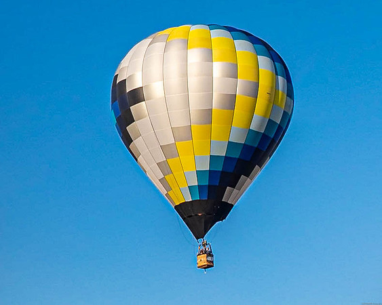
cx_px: 200
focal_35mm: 85
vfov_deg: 18.0
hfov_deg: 22.4
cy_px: 170
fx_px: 963
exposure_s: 1/170
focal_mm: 18.5
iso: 200
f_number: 8
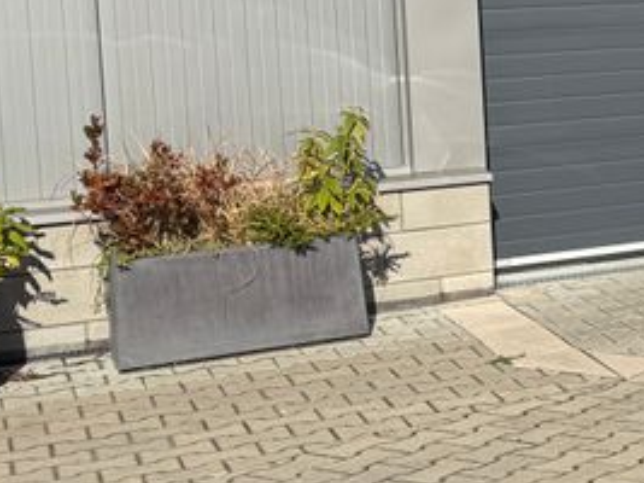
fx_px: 1711
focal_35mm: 92
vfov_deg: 15.9
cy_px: 48
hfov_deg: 17.1
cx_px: 1199
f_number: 1.78
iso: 80
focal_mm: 6.76
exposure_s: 1/5348
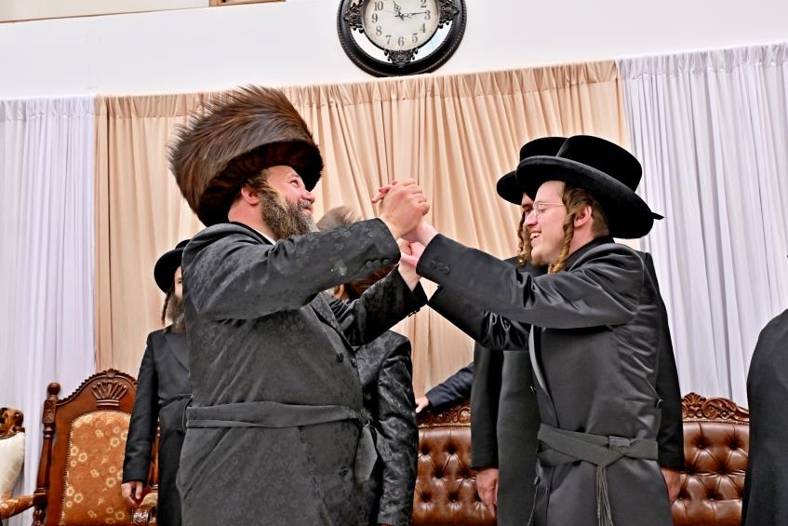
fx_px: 635
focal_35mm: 29
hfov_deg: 63.6
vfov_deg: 44.8
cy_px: 310
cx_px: 387
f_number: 4
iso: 640
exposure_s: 1/200
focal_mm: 24
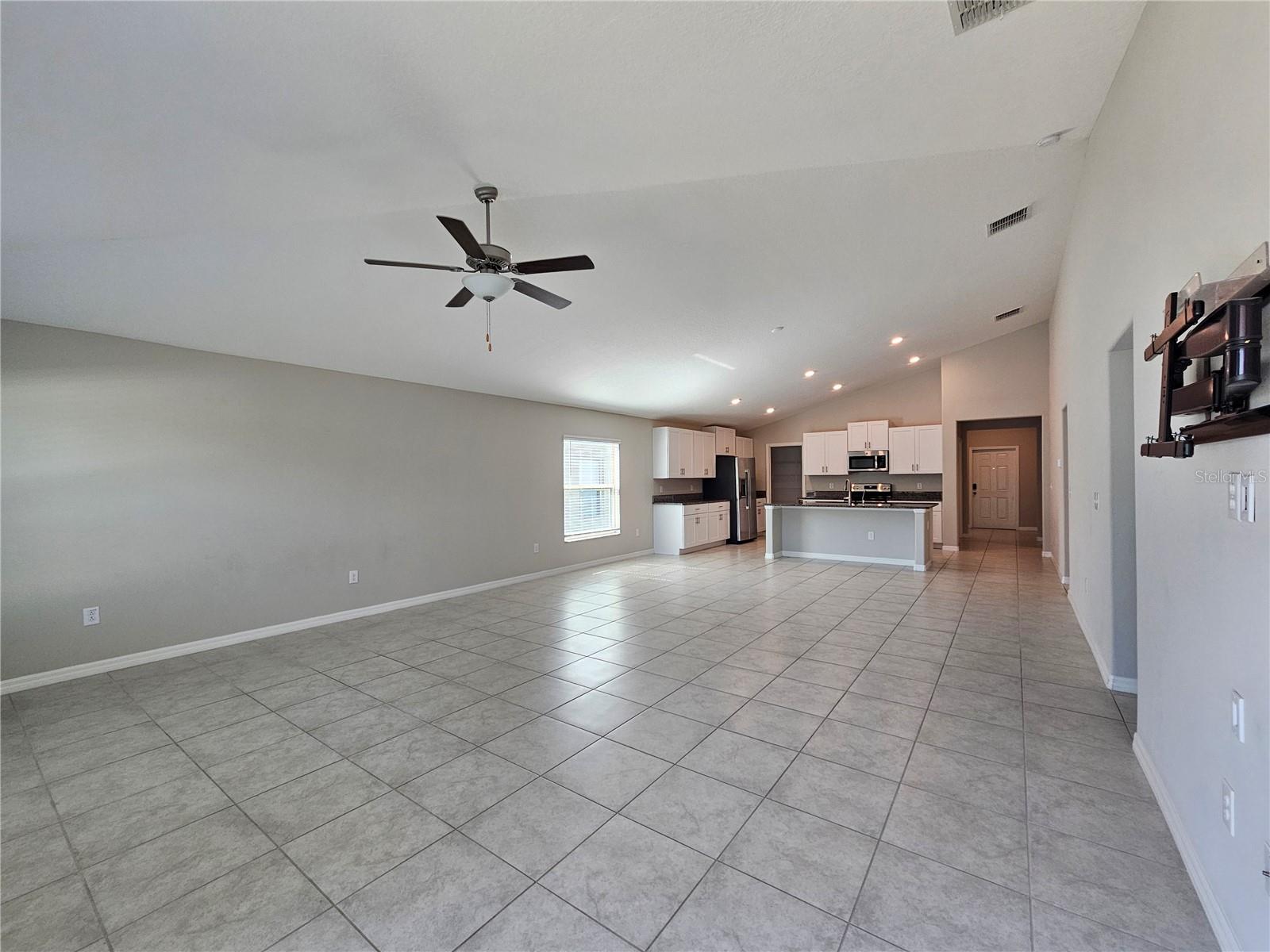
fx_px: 477
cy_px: 476
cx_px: 635
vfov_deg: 89.9
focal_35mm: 13
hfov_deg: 106.2
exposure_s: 1/60
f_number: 2.2
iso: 80
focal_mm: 2.2
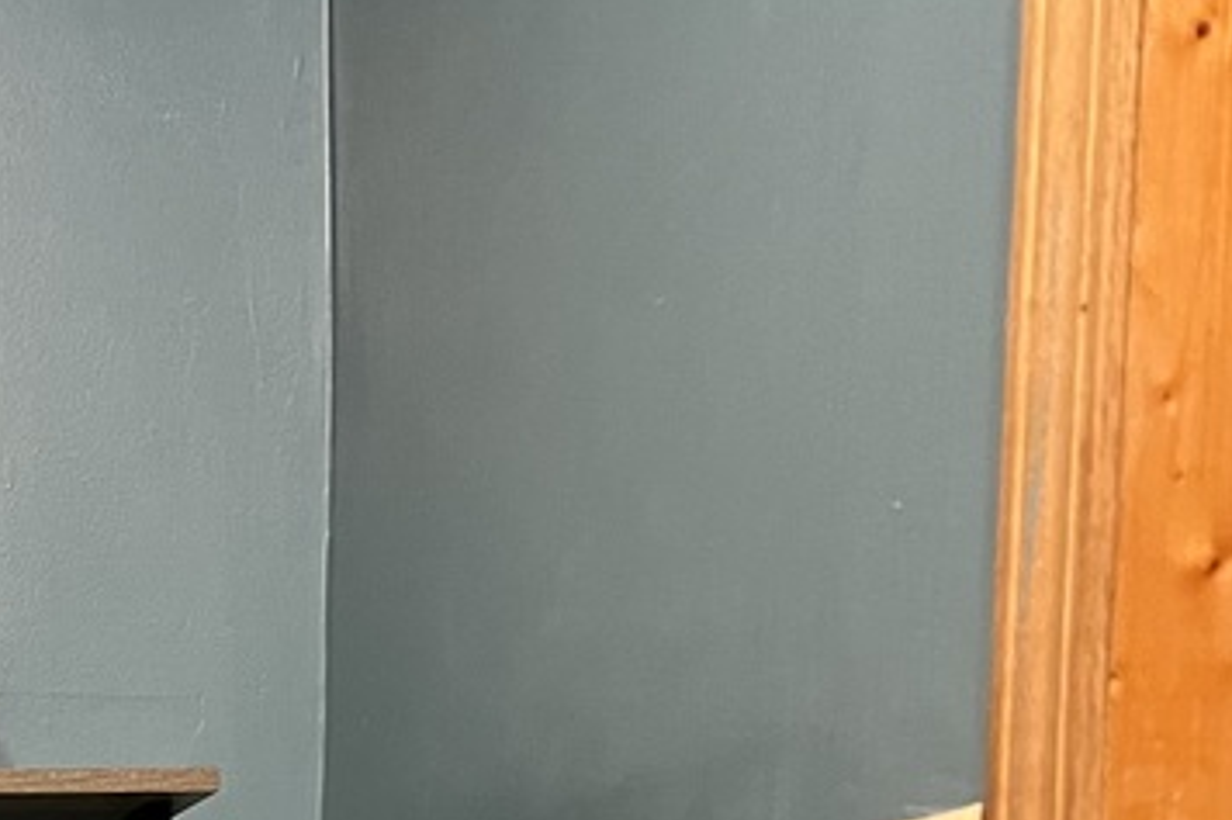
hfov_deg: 23.5
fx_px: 2805
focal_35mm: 82
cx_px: -73
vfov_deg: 14.8
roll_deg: +0.8
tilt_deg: -5.4
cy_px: 1415
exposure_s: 1/40
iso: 500
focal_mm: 5.7
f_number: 1.5
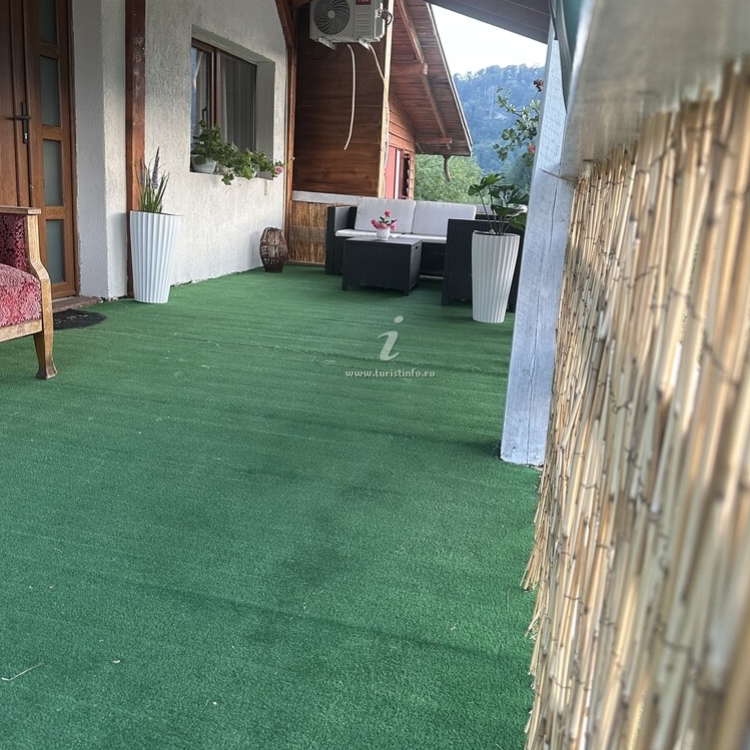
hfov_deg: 55.6
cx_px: 374
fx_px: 711
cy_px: 329
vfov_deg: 55.5
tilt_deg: -10.0
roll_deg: -3.9
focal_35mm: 29
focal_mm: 6.86
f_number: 1.78
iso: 250
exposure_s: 1/91
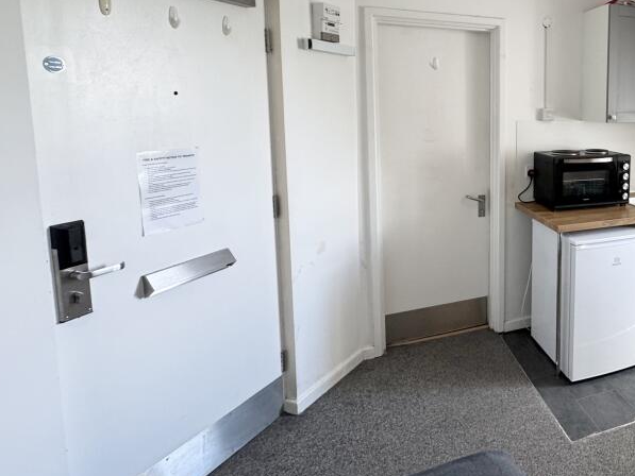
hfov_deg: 63.9
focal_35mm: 24
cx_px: 528
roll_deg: -0.3
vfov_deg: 55.4
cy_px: 150
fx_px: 440
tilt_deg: -5.0
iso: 200
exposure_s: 1/99
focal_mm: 2.22
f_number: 2.2
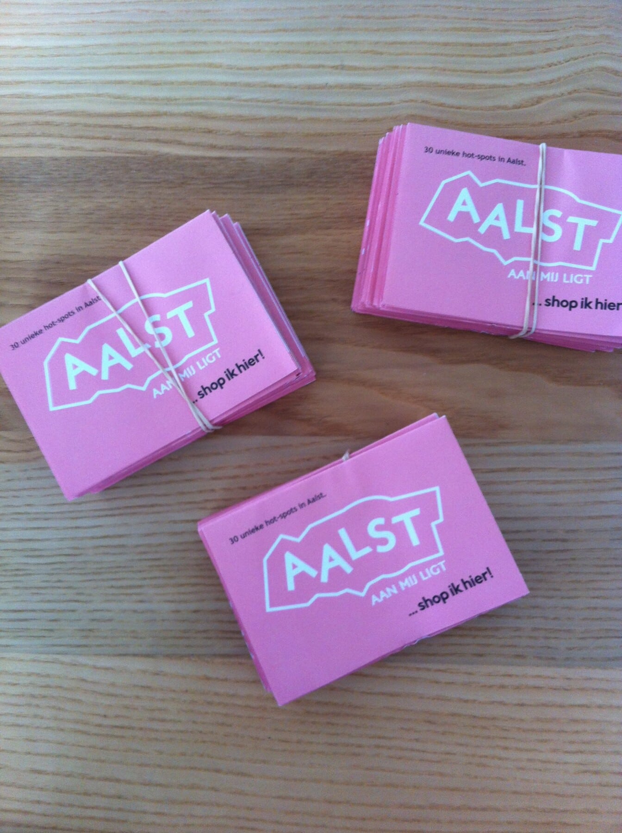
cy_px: 416
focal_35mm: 35
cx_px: 311
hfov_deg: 40.6
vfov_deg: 52.7
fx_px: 841
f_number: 2.8
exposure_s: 1/15
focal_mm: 3.85
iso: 100
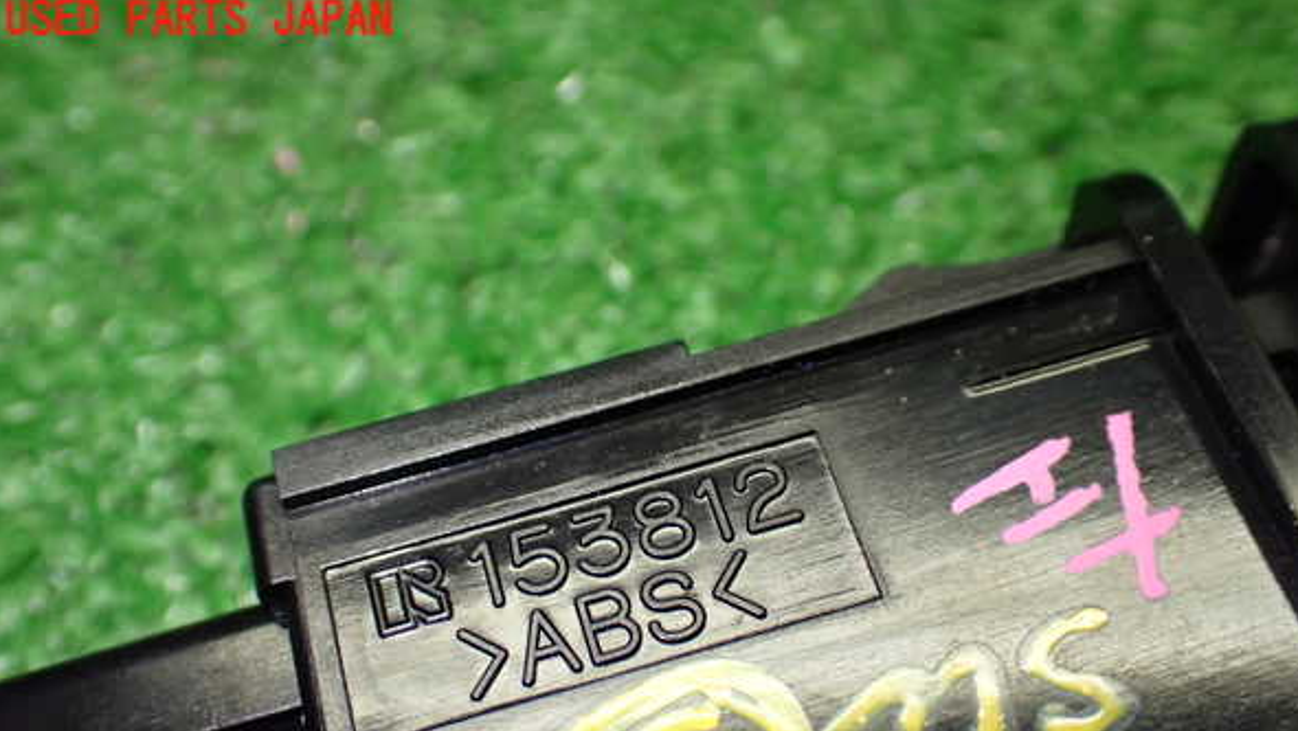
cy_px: 487
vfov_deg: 28.2
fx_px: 1446
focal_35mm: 42
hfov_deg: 48.3
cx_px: 652
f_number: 2.7
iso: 400
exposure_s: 1/160
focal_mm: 6.83
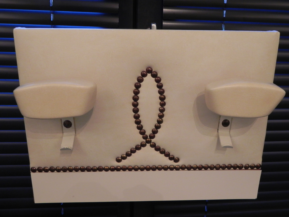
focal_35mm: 33
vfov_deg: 42.9
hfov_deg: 55.4
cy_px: 108
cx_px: 144
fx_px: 276
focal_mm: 5.9
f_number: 2.8
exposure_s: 1/30
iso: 379
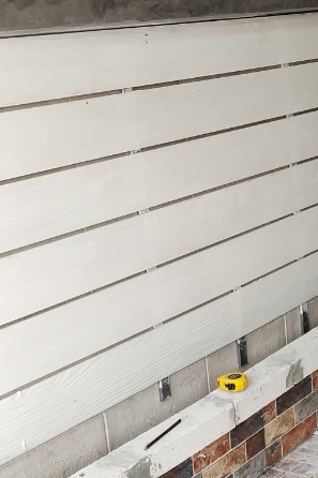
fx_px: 1114
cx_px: 314
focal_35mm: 84
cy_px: 210
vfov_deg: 24.2
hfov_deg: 16.0
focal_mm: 3.95
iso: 59
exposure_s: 1/100
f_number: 1.8
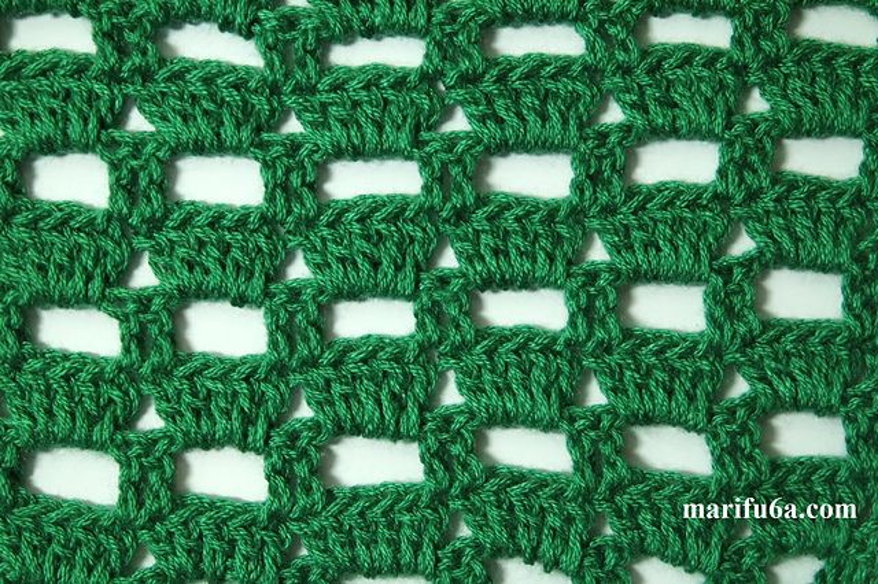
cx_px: 439
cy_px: 292
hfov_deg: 26.3
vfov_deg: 17.7
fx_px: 1877
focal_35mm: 77
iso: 800
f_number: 5.6
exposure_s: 1/80
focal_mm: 50
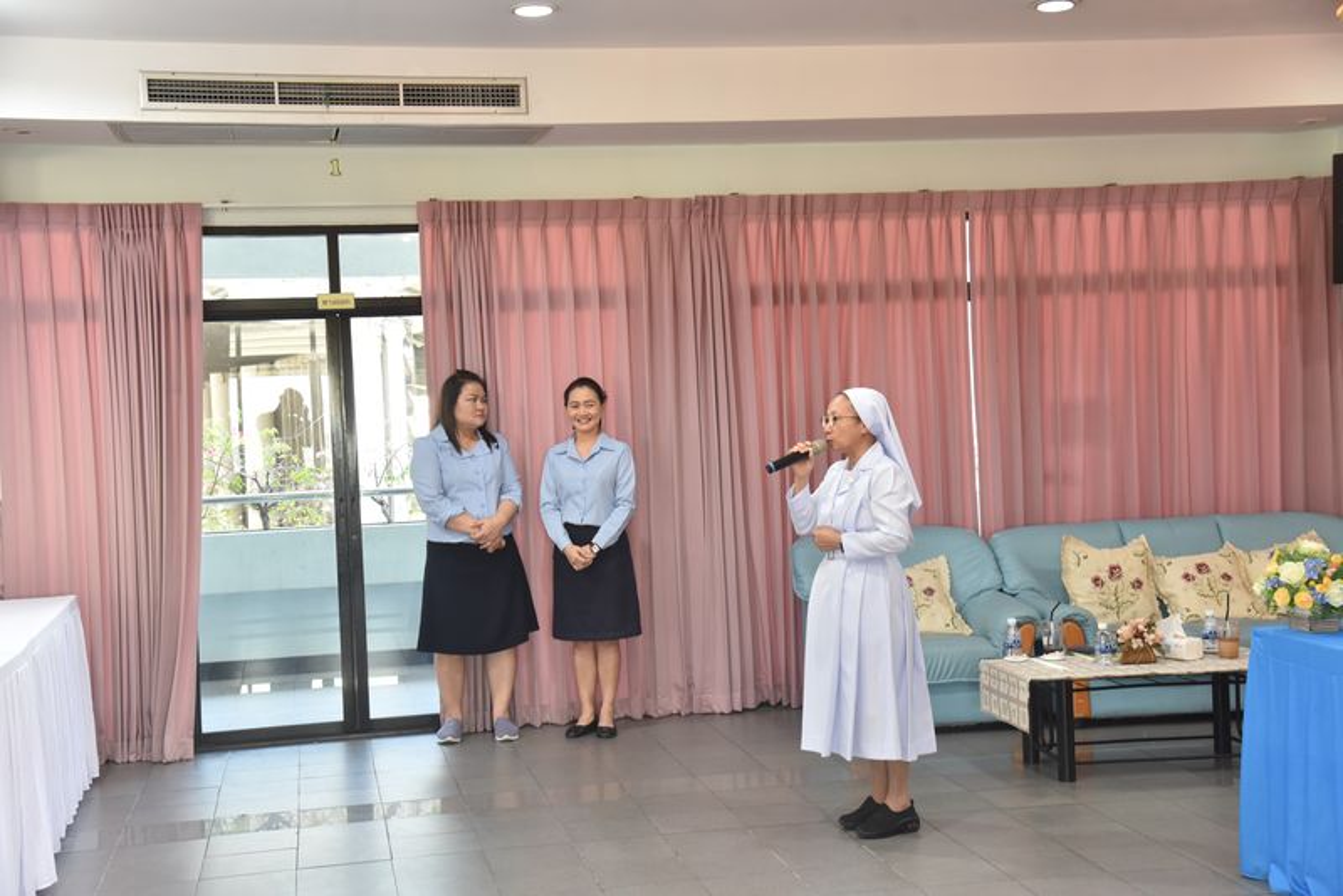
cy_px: 448
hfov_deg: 39.6
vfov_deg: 27.0
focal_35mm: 50
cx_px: 672
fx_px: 1866
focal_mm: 50
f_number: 4
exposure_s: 1/50
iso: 1600
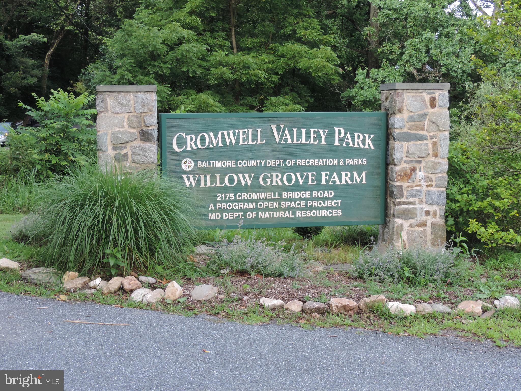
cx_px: 260
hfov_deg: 38.2
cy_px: 196
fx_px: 753
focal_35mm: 50
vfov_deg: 29.1
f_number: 3.6
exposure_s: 1/250
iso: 220
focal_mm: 8.9
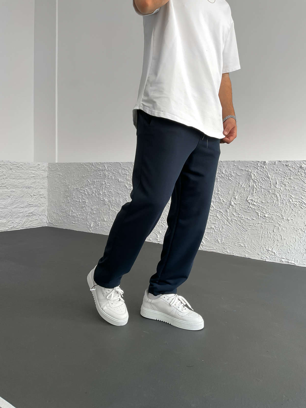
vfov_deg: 61.7
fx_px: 342
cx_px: 153
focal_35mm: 29
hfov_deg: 48.2
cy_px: 204
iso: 40
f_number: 1.8
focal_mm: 3
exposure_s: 1/120
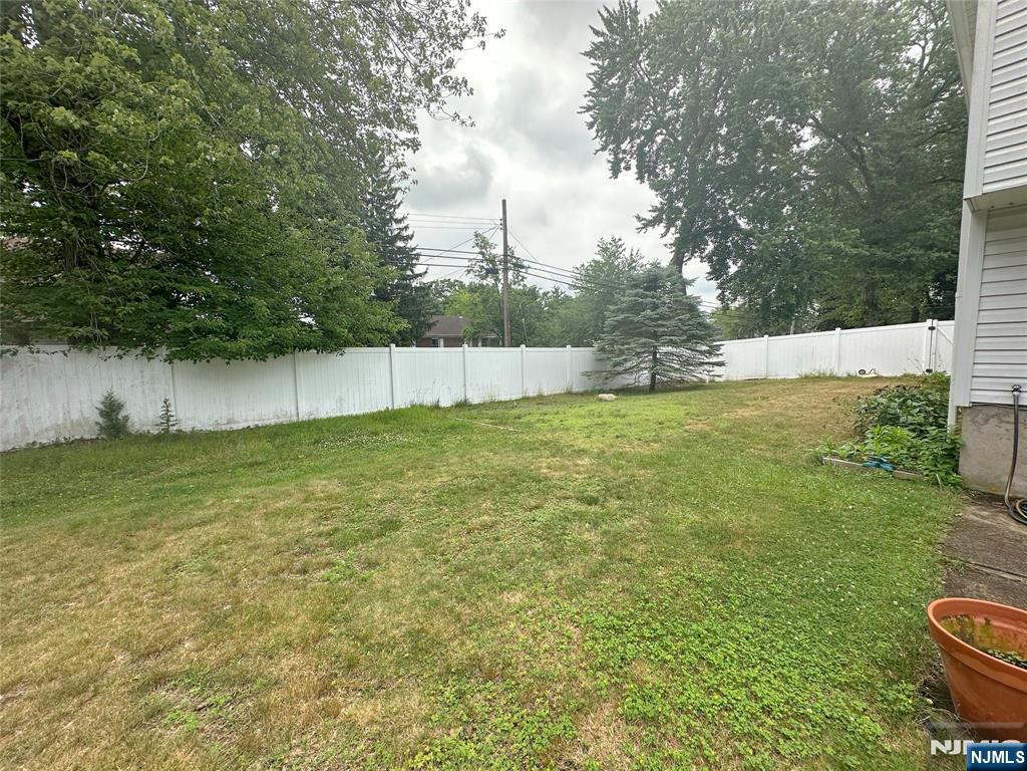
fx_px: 415
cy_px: 386
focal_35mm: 14
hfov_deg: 102.1
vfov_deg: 85.7
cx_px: 514
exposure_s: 1/1159
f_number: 2.2
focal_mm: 2.22
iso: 50
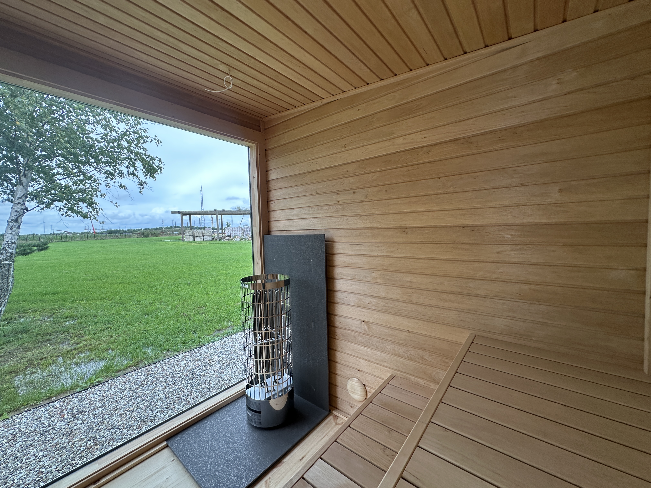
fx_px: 263
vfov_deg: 85.7
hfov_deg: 102.1
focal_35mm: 14
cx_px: 326
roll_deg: +1.9
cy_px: 244
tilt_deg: -2.8
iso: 50
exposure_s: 1/112
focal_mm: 2.22
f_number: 2.2
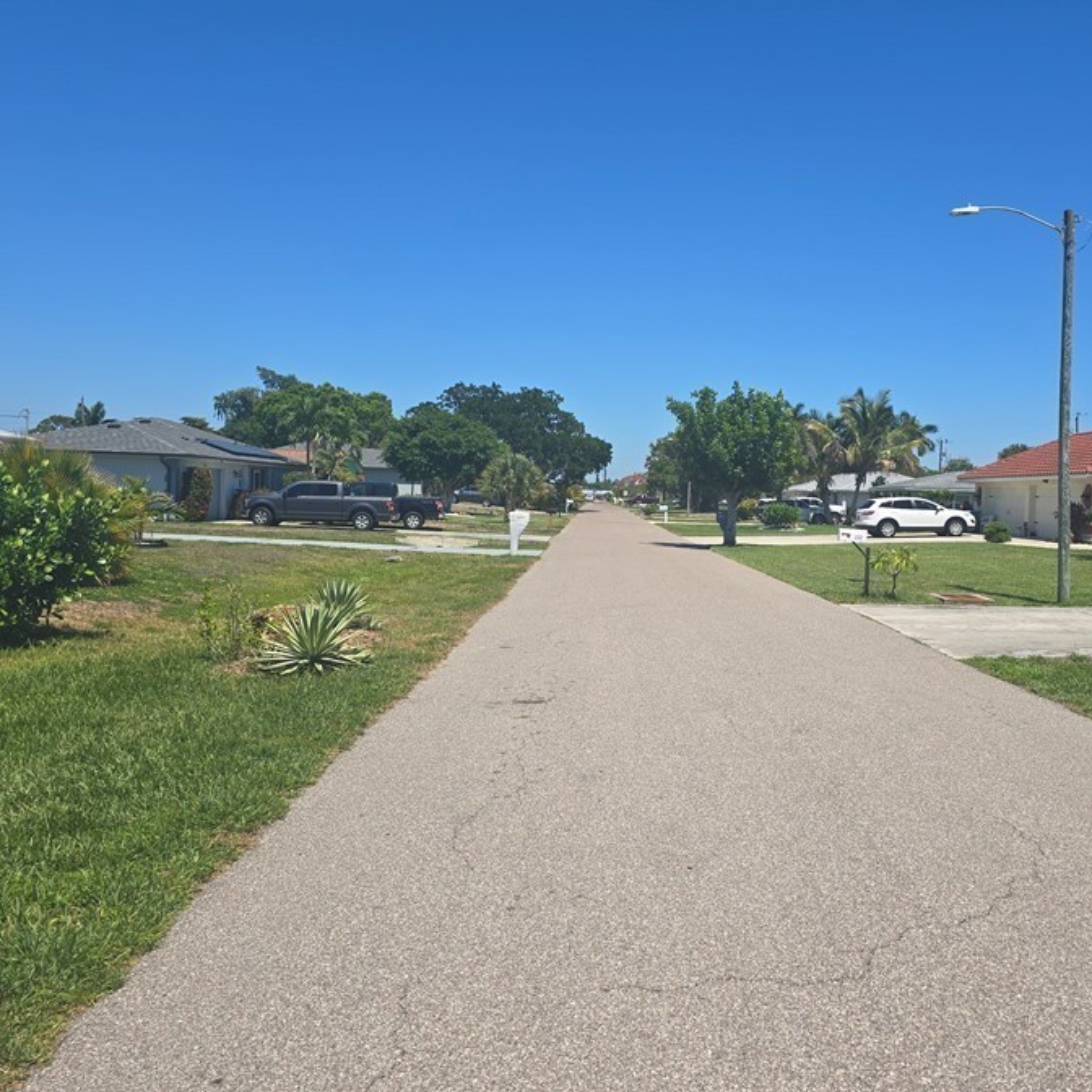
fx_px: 1106
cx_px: 635
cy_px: 556
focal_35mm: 31
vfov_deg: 52.5
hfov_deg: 52.3
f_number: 1.7
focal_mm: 6.3
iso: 12
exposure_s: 1/1129
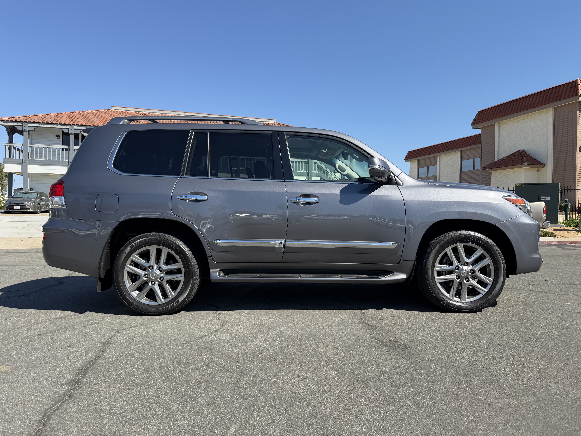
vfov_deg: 56.8
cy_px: 218
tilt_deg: -0.3
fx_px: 403
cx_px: 290
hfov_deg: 71.6
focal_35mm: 24
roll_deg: -0.6
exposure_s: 1/2703
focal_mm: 6.76
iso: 80
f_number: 1.78
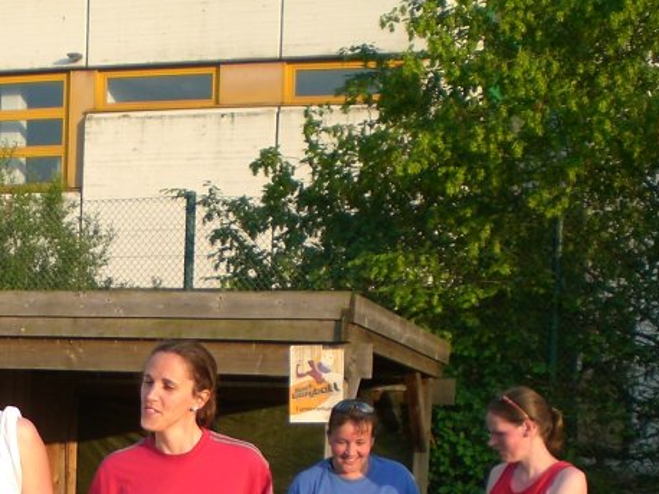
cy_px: 542
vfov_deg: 16.8
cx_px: 23
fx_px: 1617
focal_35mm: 85
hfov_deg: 22.3
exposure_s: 1/320
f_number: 3.1
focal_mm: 6.3
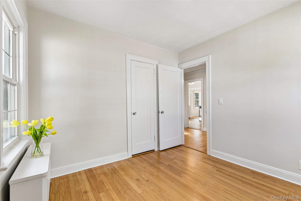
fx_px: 134
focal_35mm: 16
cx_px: 150
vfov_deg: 73.7
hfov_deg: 96.7
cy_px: 100
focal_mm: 16
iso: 250
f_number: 9
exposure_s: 1/25
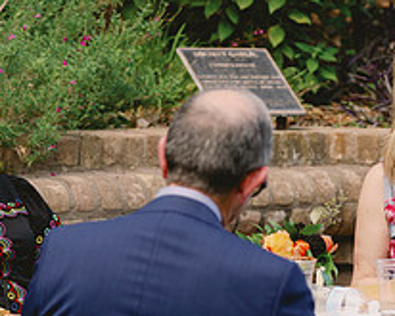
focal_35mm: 243
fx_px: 2842
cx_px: 366
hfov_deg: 7.9
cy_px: 240
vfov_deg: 6.4
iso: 400
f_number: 3.2
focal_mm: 92
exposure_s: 1/320
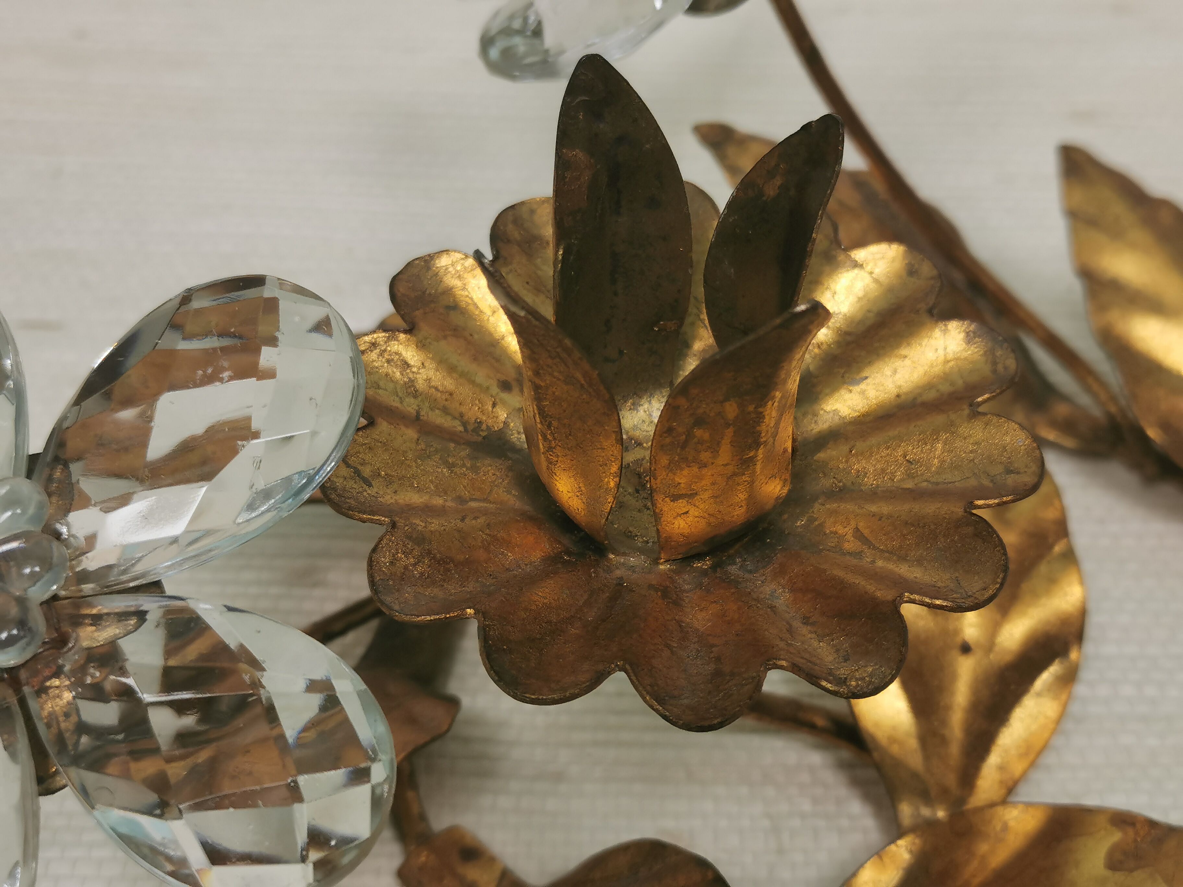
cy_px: 444
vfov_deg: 25.2
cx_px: 592
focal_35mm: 58
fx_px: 1982
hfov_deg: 33.2
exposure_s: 1/100
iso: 100
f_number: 1.8
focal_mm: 5.58
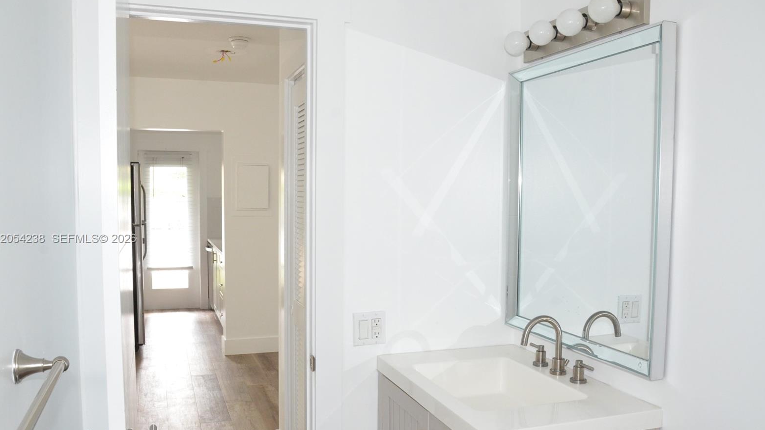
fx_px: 588
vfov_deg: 40.1
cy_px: 239
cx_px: 376
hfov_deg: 66.1
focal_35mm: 29
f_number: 11
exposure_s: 1/30
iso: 2000
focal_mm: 18
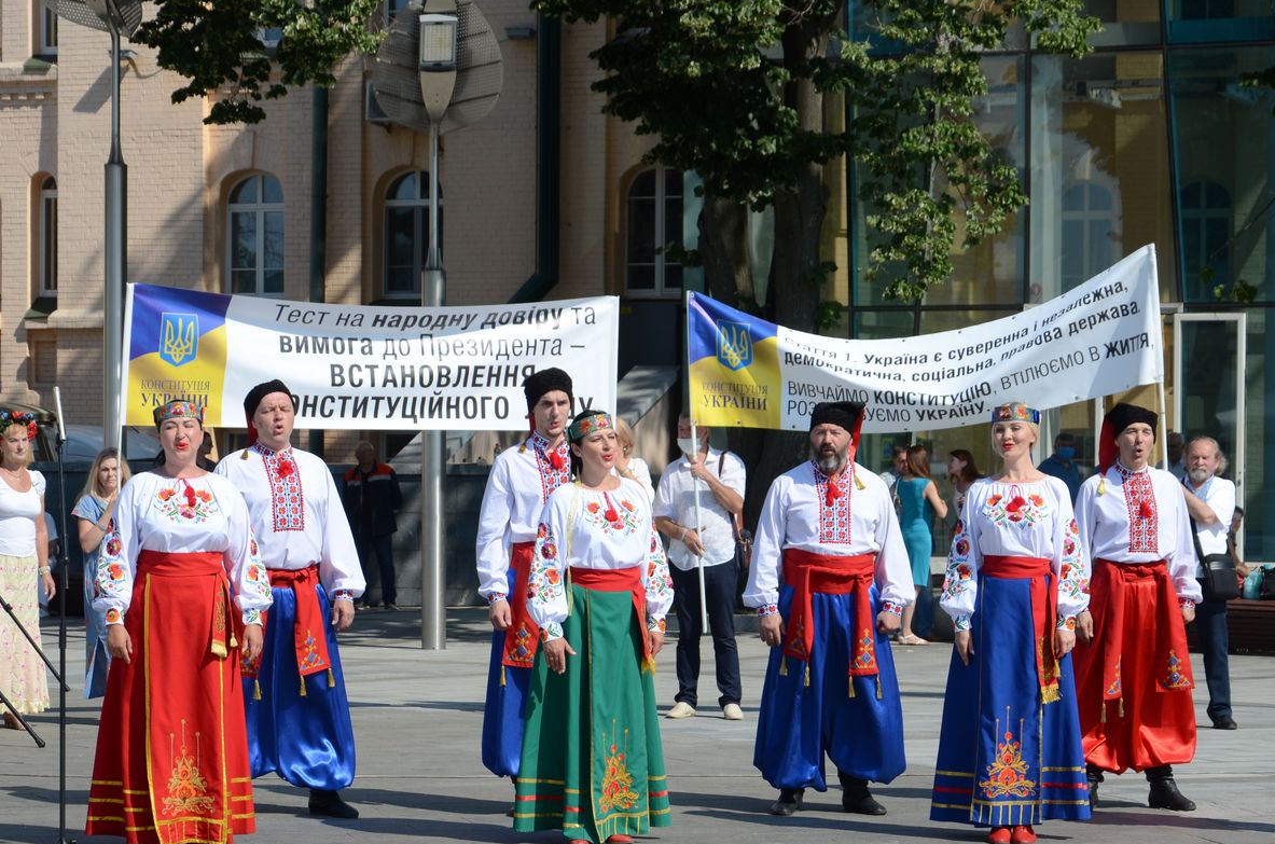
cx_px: 668
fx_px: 3640
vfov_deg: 13.2
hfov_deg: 19.9
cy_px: 480
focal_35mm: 103
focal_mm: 58
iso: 200
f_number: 9
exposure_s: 1/640
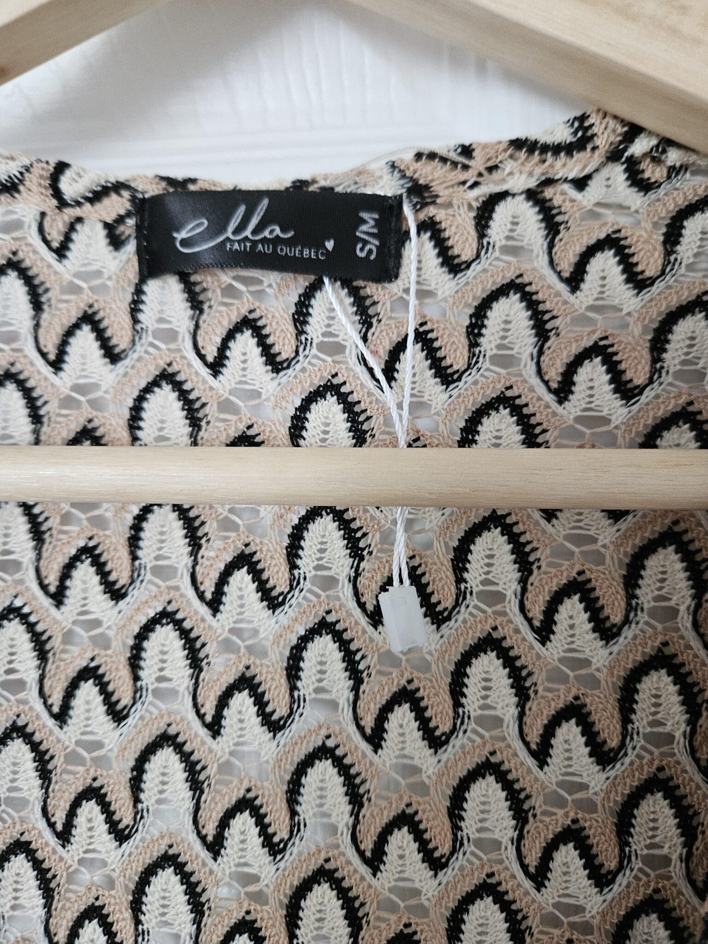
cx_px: 354
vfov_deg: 73.9
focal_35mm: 23
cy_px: 472
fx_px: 627
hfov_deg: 58.9
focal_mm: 5.4
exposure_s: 1/60
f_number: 1.8
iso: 640
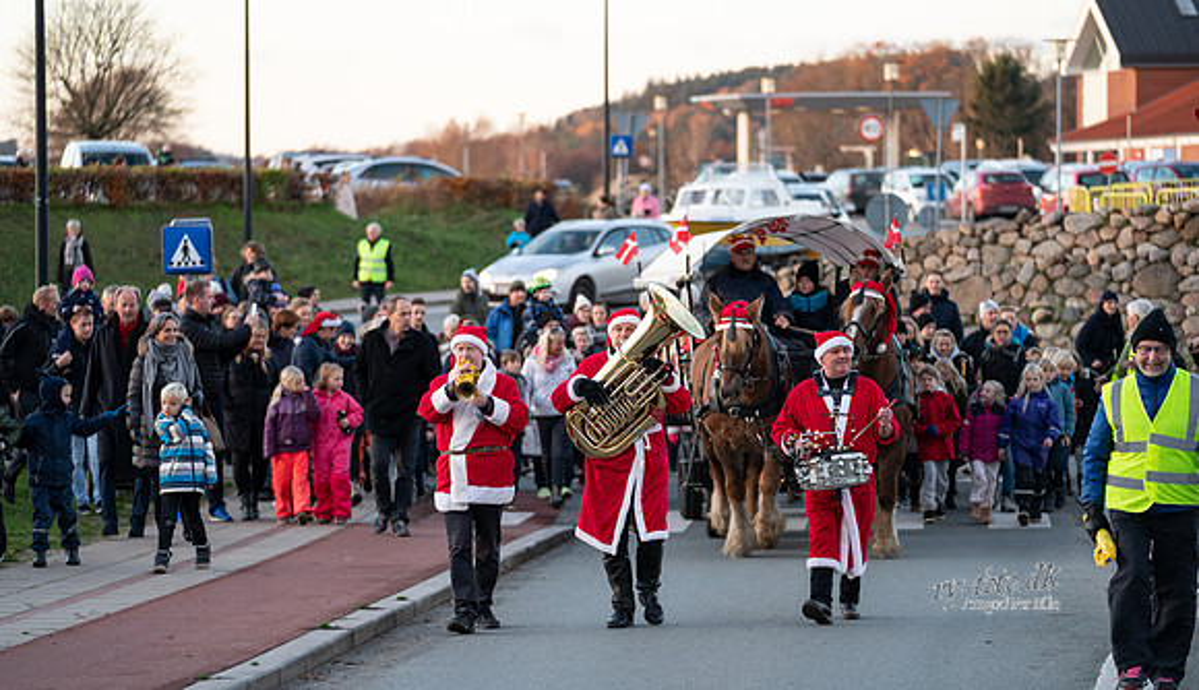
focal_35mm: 132
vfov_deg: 9.3
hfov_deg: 16.1
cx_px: 600
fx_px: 4228
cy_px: 399
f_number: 2.8
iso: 640
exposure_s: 1/500
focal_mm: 127
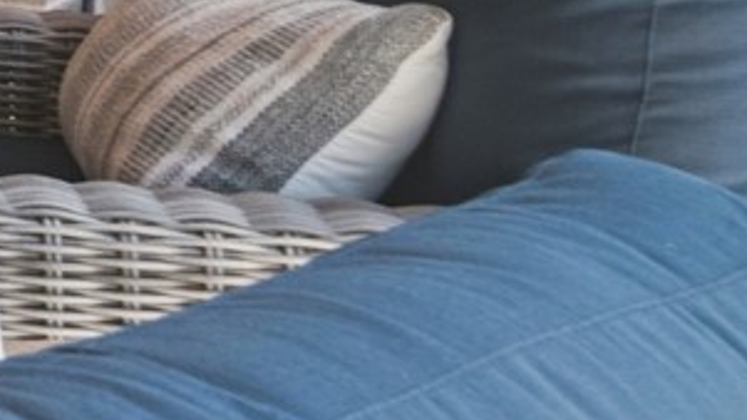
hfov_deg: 12.5
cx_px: -1174
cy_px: -404
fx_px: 2471
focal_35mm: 125
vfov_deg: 9.1
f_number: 9
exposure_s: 1/20
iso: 100
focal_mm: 11
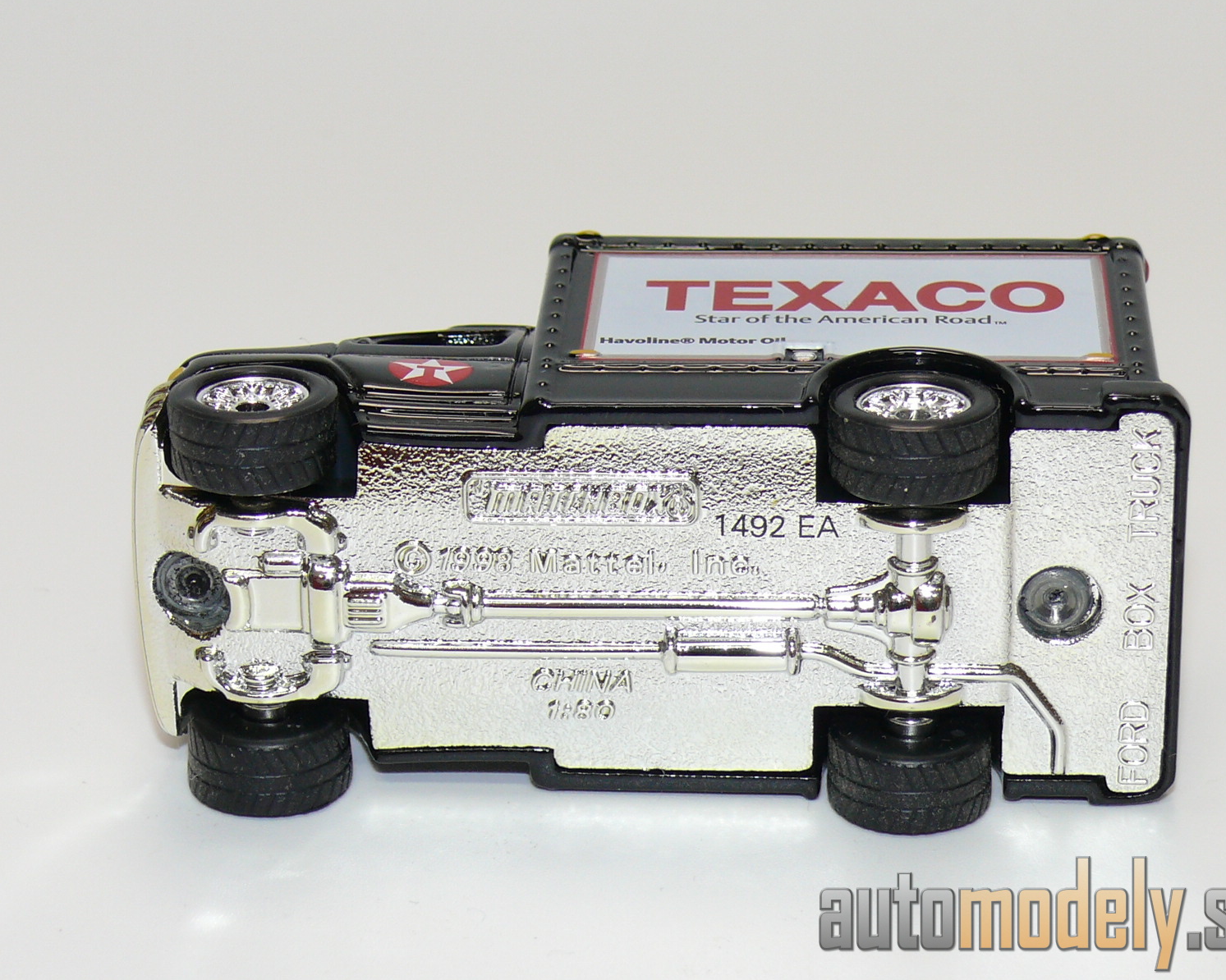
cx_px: 630
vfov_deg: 13.6
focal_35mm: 113
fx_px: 4100
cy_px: 489
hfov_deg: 17.0
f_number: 4
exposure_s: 1/30
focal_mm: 13.8
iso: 100
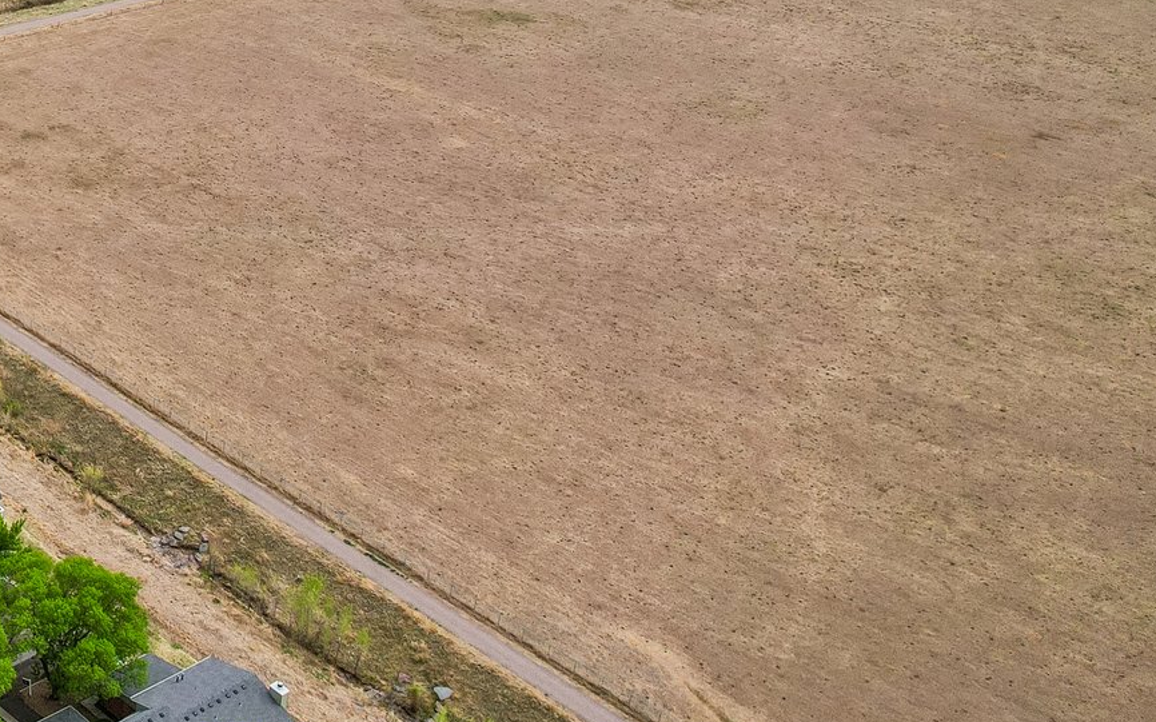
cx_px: -183
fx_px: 1670
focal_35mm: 53
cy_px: 91
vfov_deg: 23.8
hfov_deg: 32.5
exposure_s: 1/2000
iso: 150
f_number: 2.8
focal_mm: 8.4
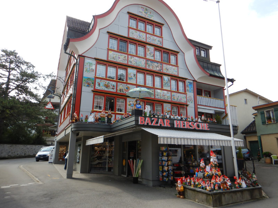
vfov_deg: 56.8
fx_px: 193
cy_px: 104
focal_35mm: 24
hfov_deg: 71.6
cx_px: 139
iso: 125
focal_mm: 4.3
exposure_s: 1/800
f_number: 2.8
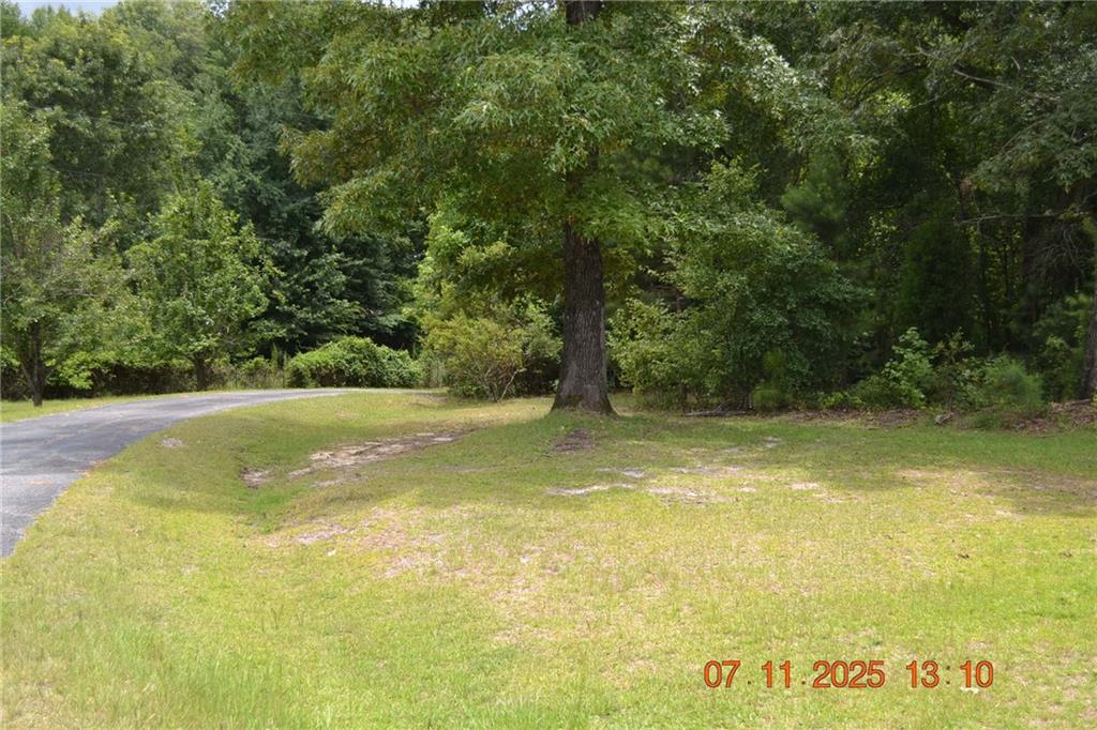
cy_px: 365
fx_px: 1188
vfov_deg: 34.2
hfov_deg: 49.6
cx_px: 548
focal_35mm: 39
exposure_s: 1/200
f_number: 5
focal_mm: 26
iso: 100
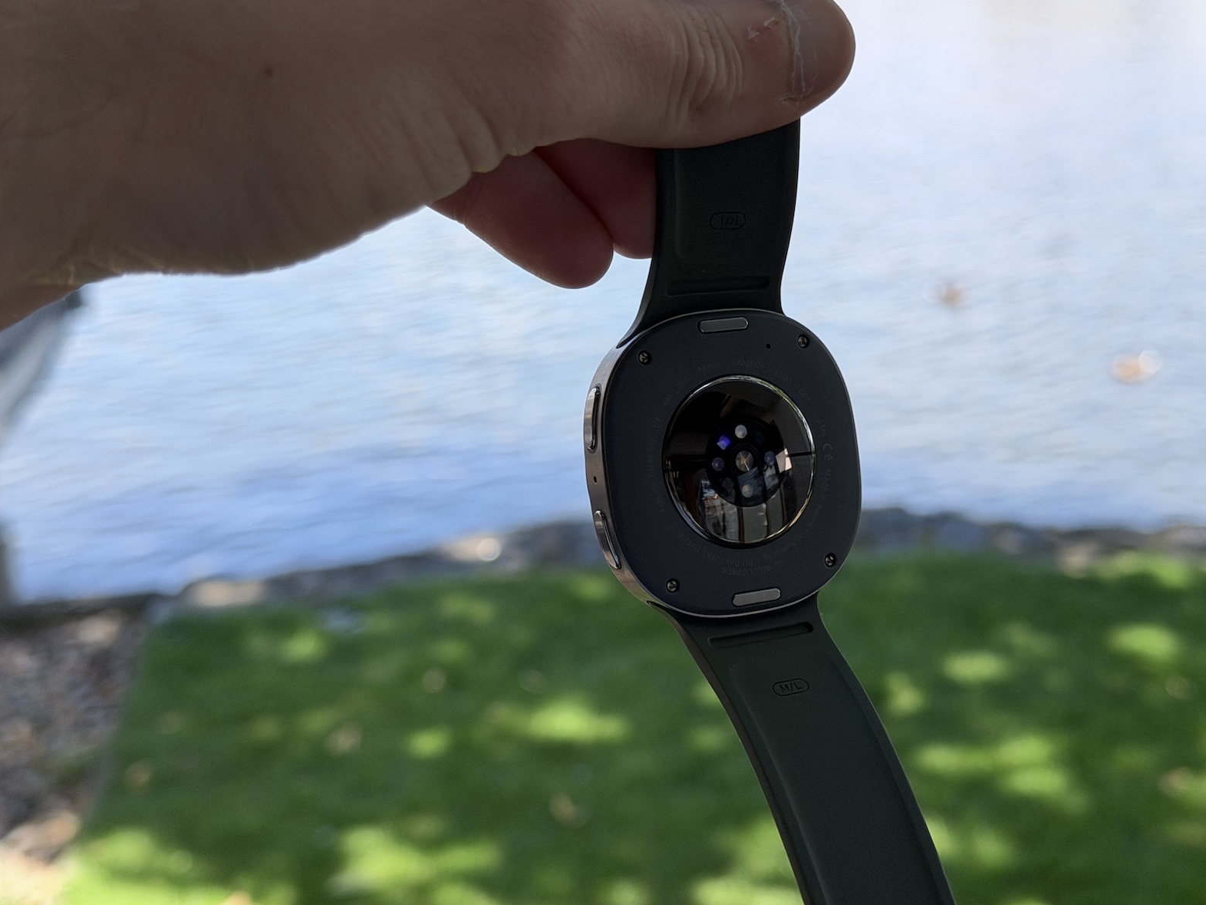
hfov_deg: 33.1
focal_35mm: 58
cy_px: 449
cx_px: 719
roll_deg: +1.9
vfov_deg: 25.2
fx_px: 2021
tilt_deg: -16.5
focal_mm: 6.76
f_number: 1.78
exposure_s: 1/1222
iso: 64
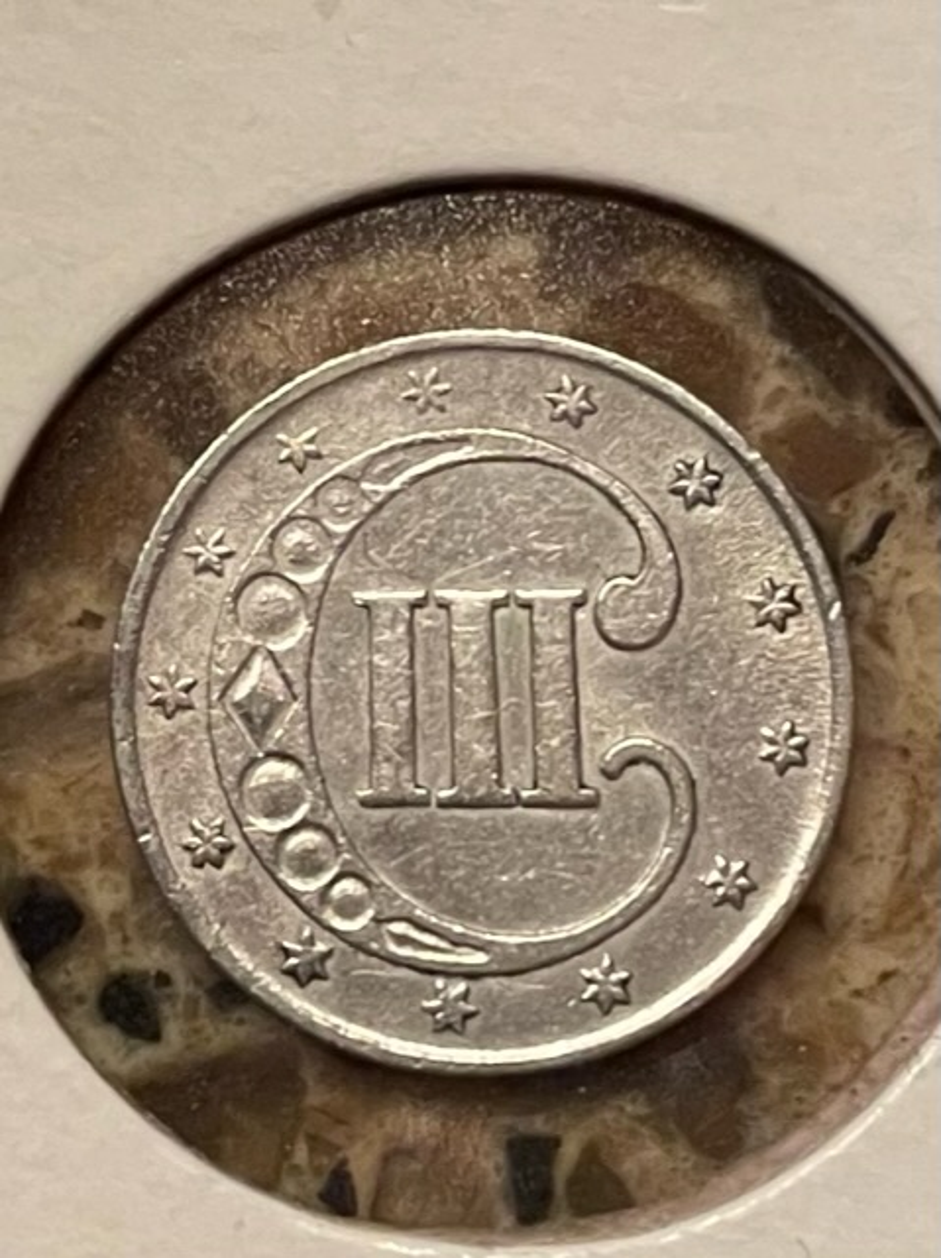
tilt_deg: -83.4
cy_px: 629
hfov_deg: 53.0
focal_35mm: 26
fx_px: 944
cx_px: 470
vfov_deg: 67.3
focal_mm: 4.2
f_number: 1.6
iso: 200
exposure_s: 1/60
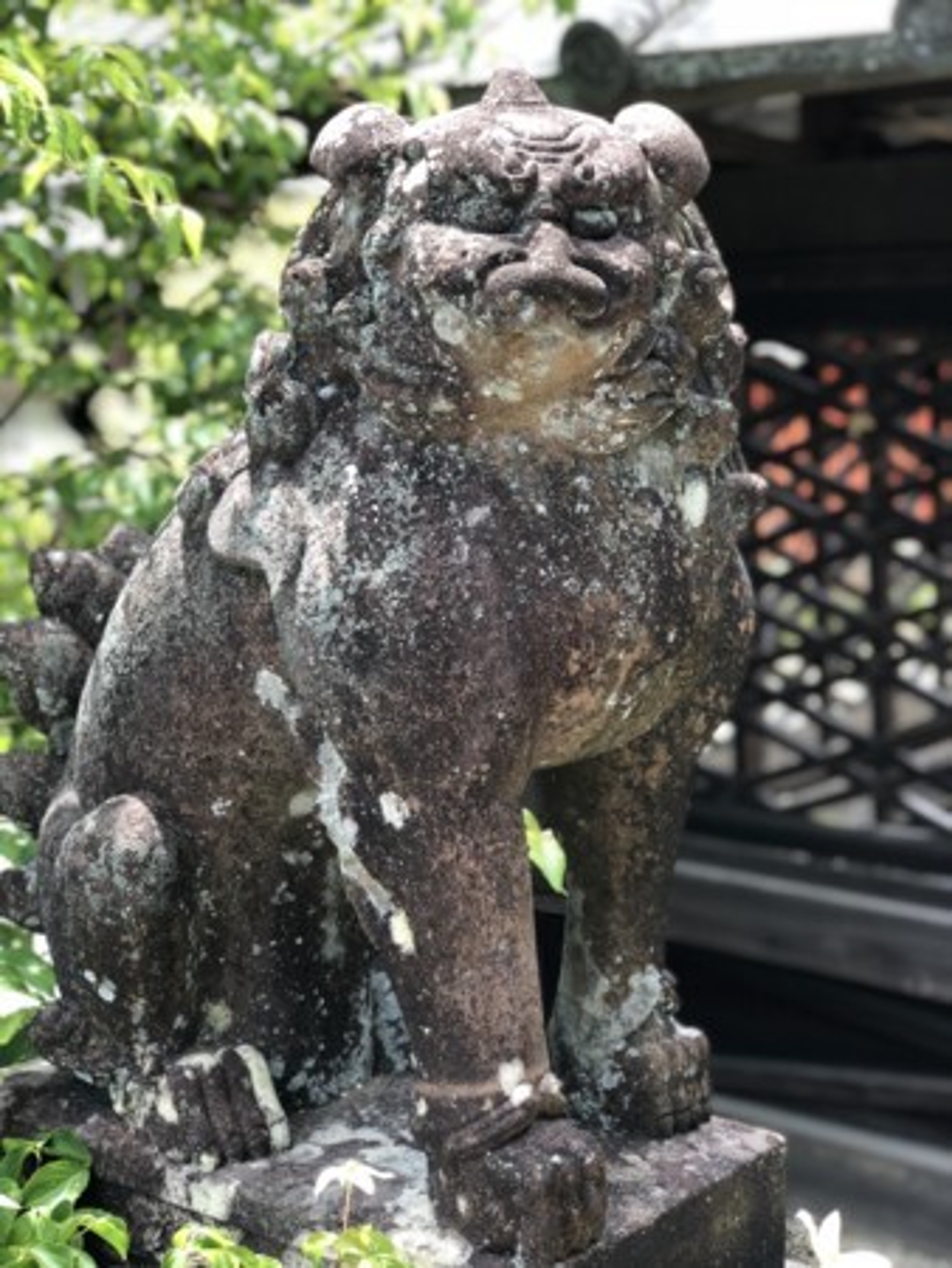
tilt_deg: -8.4
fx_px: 2088
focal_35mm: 57
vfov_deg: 33.8
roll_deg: -0.7
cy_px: 634
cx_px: 476
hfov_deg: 25.7
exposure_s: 1/60
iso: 20
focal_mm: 6.6
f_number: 2.8
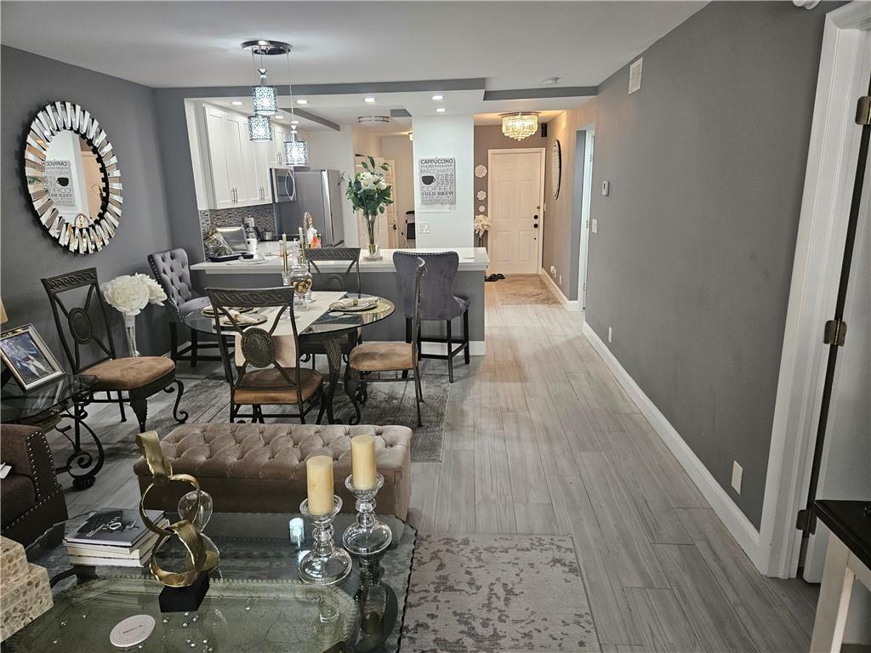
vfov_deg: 58.9
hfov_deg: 73.9
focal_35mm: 23
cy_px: 326
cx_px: 436
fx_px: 579
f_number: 1.8
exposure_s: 1/120
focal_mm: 5.4
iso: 250
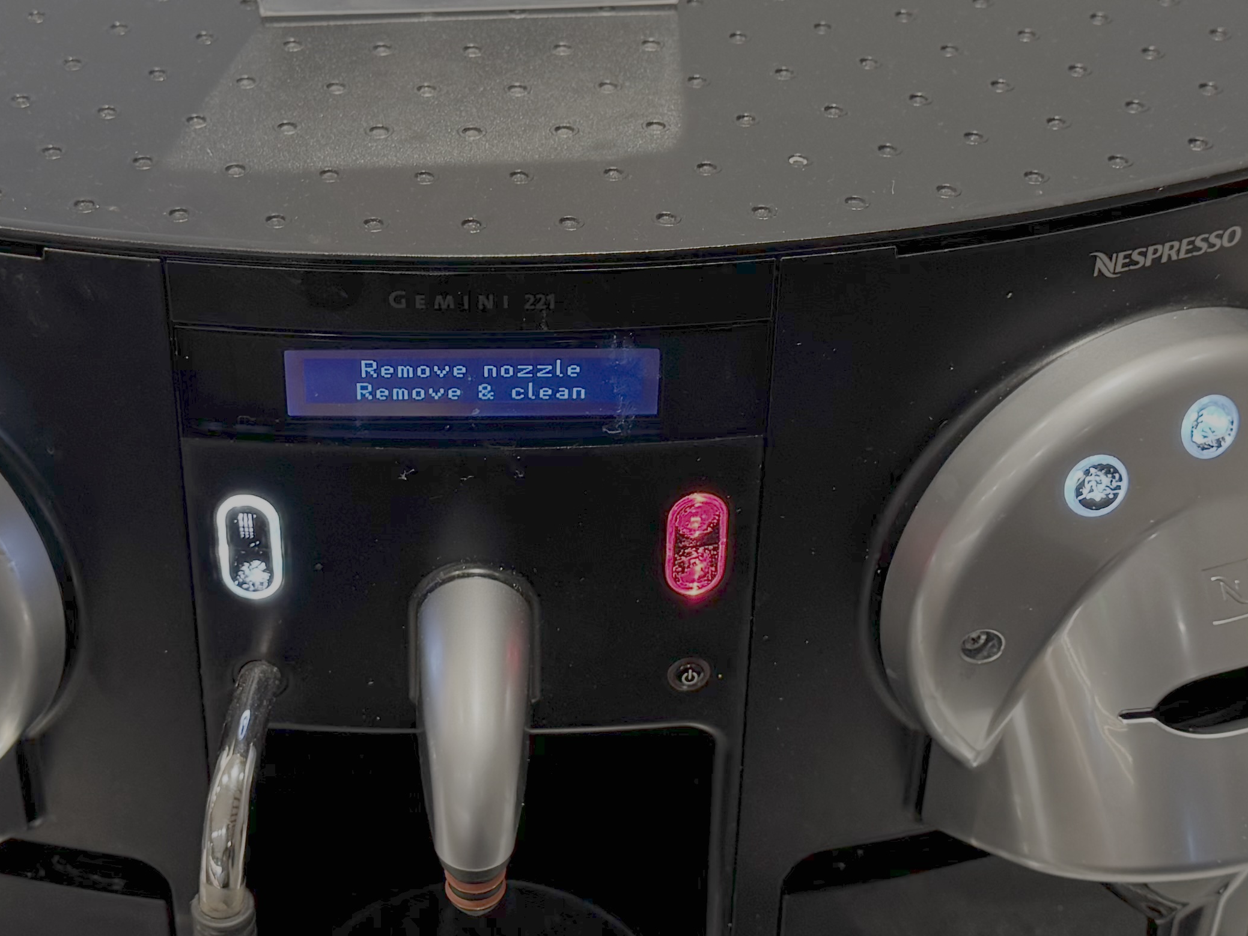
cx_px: 530
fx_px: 2380
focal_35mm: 66
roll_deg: +0.1
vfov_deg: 22.3
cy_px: 446
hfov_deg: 29.3
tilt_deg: -37.1
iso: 125
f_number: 1.78
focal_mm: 6.76
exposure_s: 1/50
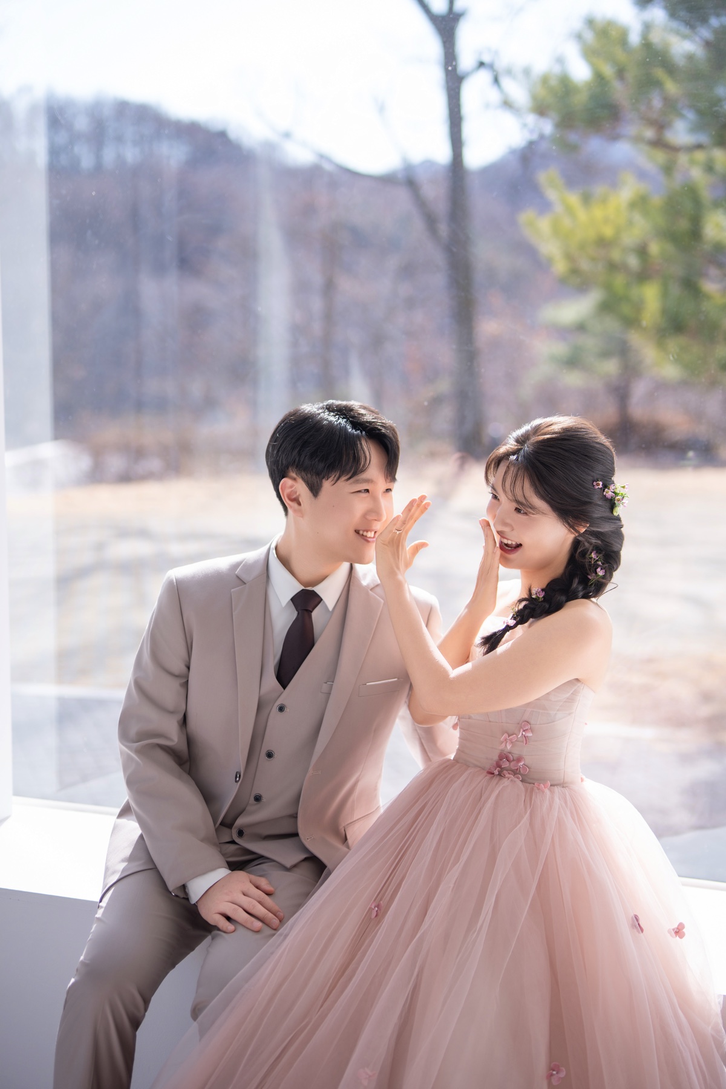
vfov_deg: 39.6
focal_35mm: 50
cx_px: 363
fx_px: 1512
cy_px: 544
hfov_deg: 27.0
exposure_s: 1/1250
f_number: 2
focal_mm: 50
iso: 100
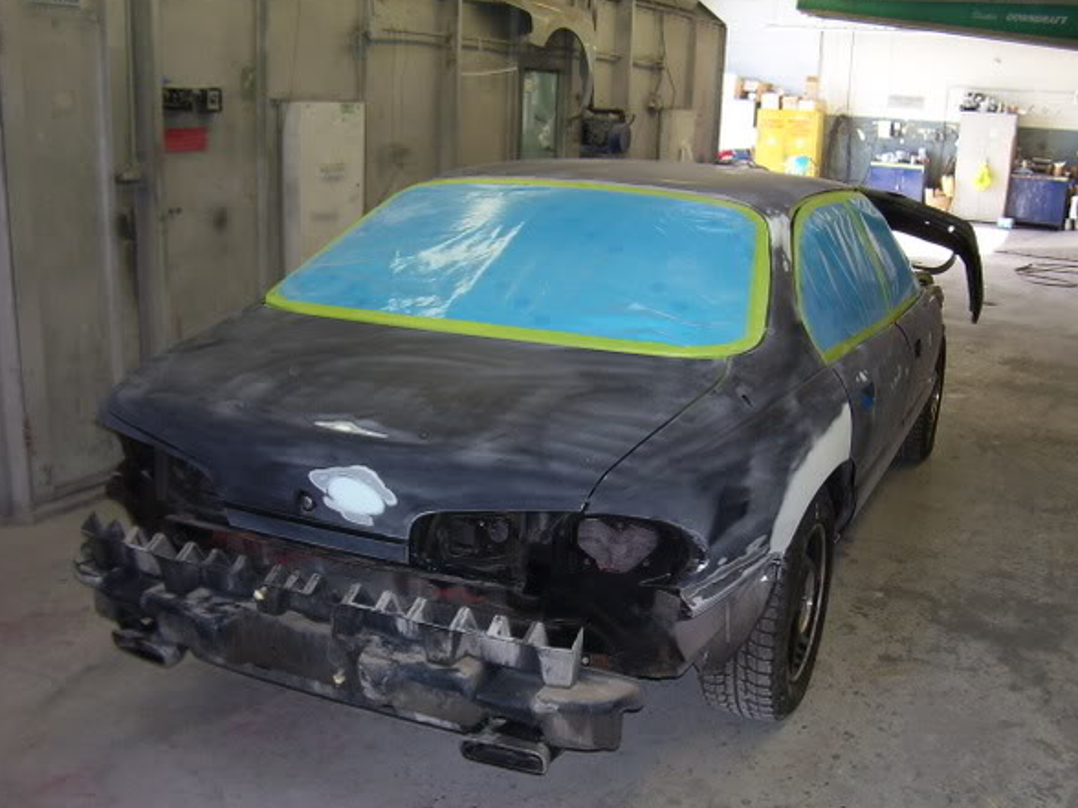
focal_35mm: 37
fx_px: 1152
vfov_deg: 38.7
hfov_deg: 50.1
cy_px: 427
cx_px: 579
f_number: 2.7
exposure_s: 1/60
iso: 80
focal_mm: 5.6
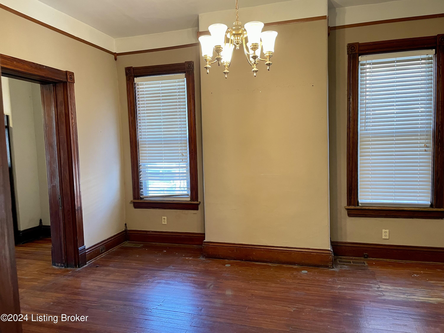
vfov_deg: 53.1
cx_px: 222
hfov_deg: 67.3
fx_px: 333
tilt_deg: -4.7
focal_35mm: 26
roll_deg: +2.0
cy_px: 166
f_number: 1.6
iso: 160
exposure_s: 1/60
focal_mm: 4.2
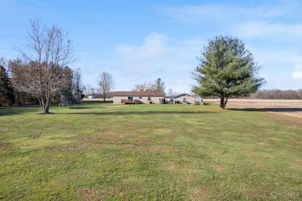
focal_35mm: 22
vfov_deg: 57.2
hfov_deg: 78.6
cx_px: 151
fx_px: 184
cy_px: 100
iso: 100
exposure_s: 1/640
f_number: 2.8
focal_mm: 8.38
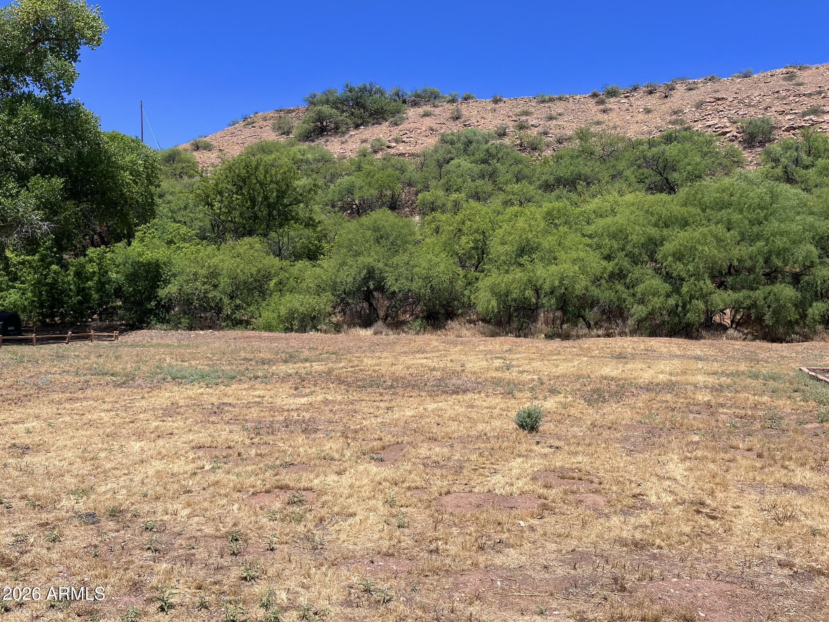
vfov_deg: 53.1
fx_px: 623
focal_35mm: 26
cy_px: 311
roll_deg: -0.3
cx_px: 414
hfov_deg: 67.3
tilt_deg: +1.5
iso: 50
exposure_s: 1/3623
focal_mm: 5.1
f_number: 1.6
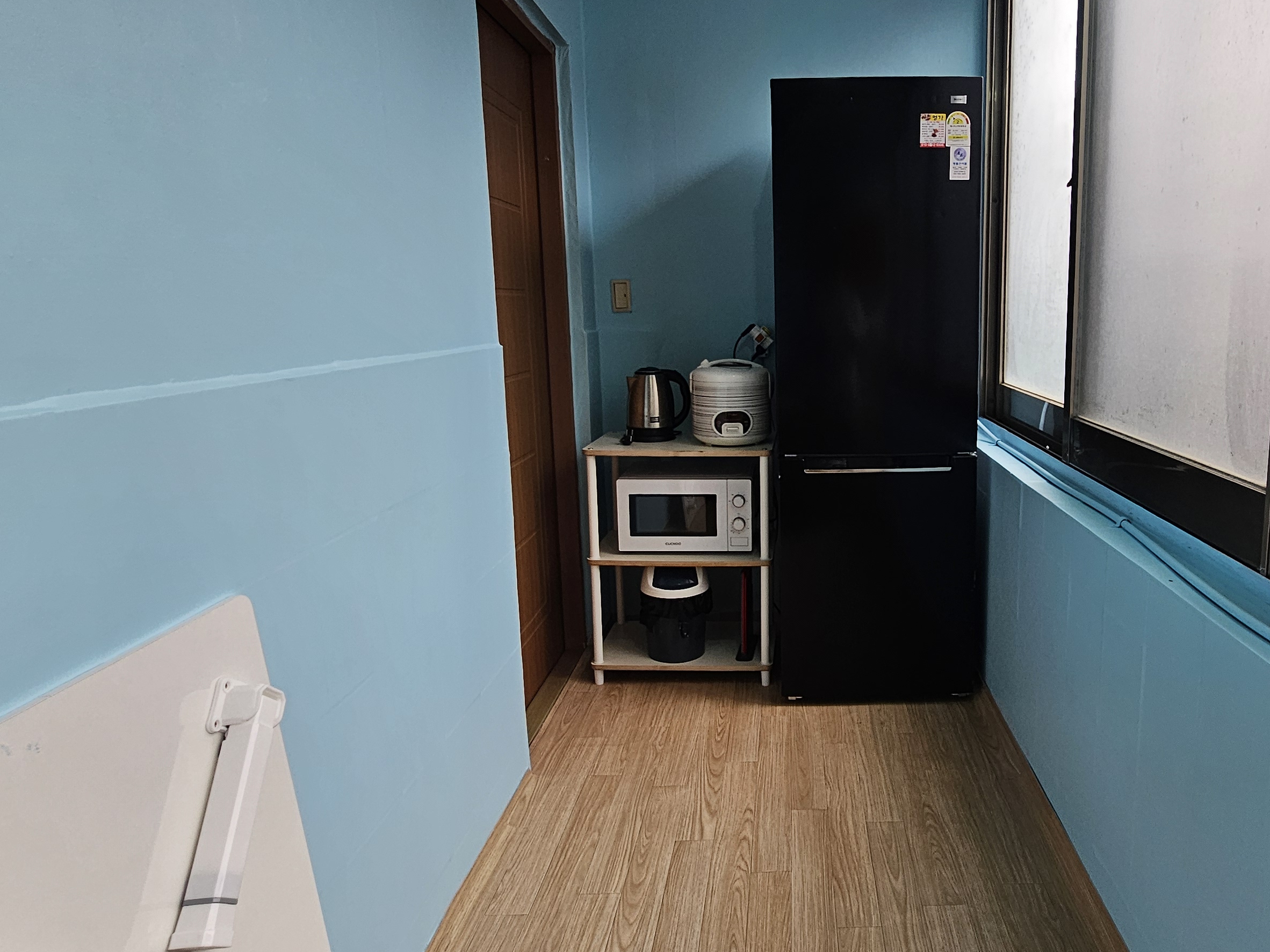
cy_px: 473
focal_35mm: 22
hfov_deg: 74.8
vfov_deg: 61.1
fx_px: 807
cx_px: 807
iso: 64
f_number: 2.2
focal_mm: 2.2
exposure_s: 1/120
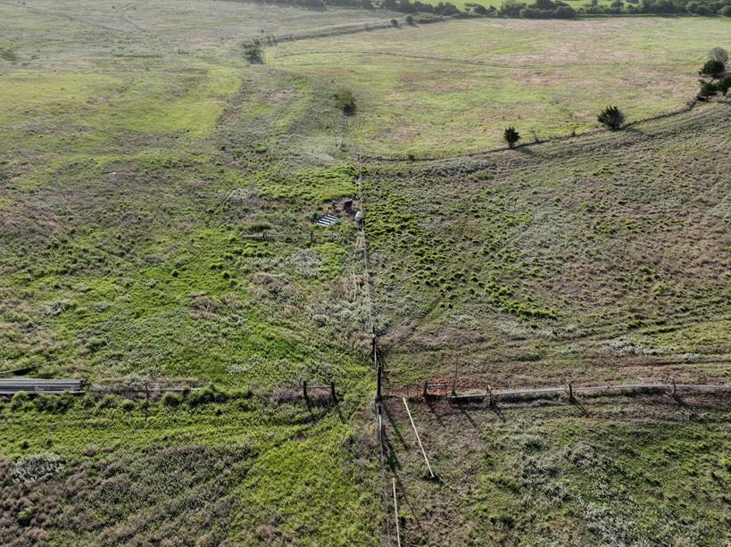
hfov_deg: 59.9
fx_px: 633
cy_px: 234
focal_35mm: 30
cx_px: 342
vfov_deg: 46.6
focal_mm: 12.29
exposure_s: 1/3200
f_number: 2.8
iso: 420
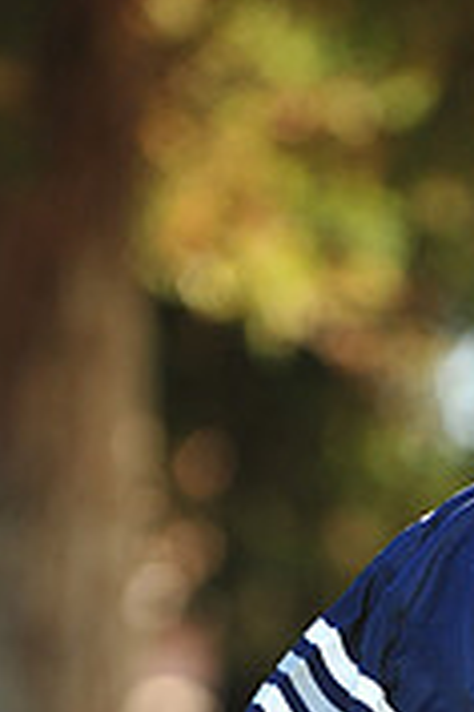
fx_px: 11671
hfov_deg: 2.3
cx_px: 731
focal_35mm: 591
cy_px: 986
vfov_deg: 3.5
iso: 200
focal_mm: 180
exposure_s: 1/320
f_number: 4.5
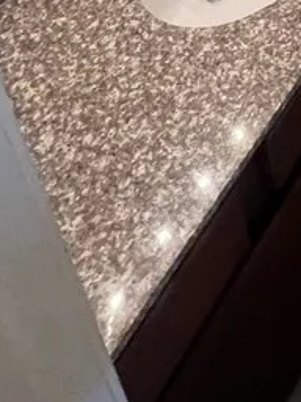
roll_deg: +0.2
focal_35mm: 52
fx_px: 603
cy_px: -300
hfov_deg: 22.8
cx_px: 453
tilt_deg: -23.4
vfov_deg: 22.9
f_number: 1.8
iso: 800
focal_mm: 1.57
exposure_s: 1/60
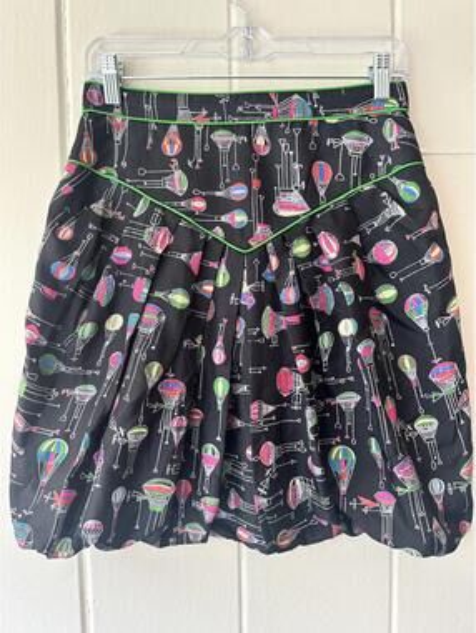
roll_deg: +0.0
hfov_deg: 56.9
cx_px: 238
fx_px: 439
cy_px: 316
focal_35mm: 24
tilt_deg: -5.2
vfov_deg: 71.5
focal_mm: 6.86
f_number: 1.78
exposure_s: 1/60
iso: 125
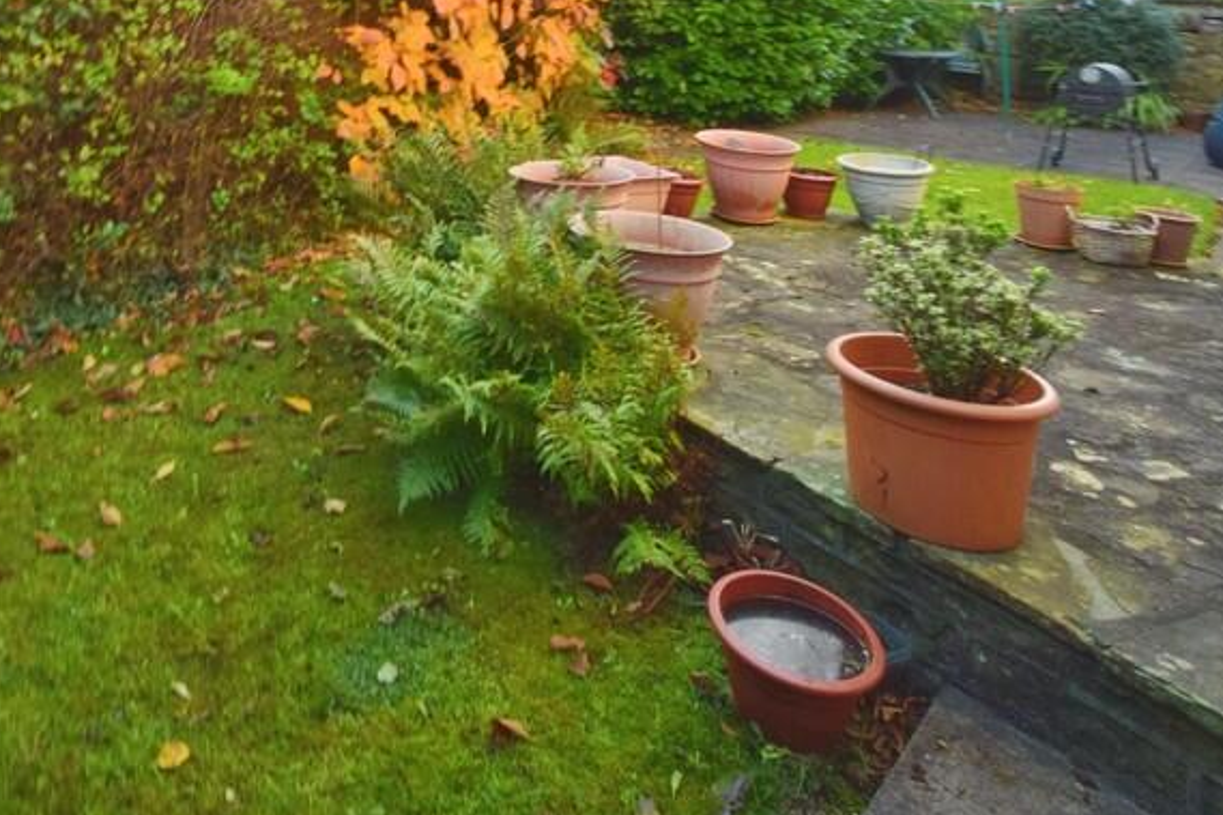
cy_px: 124
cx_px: 344
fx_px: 917
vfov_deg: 44.7
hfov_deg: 64.4
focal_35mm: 27
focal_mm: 10
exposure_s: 1/100
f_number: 9
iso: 400
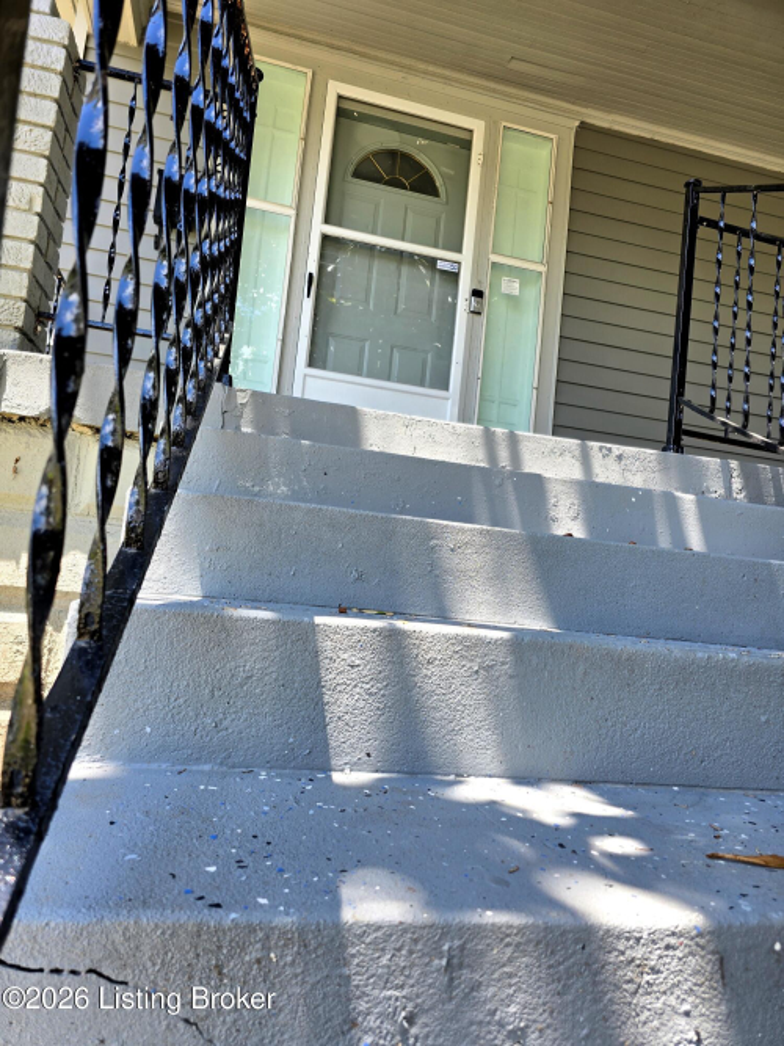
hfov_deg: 58.9
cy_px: 523
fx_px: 695
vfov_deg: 73.9
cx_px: 392
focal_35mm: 23
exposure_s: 1/180
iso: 25
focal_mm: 6.3
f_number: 1.7
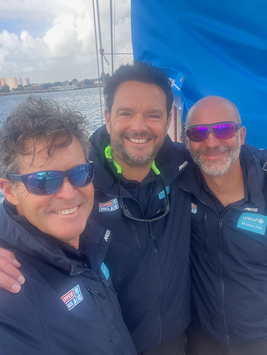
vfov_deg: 60.0
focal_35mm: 30
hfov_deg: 46.8
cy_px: 178
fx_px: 309
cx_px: 134
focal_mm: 2.71
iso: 40
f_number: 2.2
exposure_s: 1/168
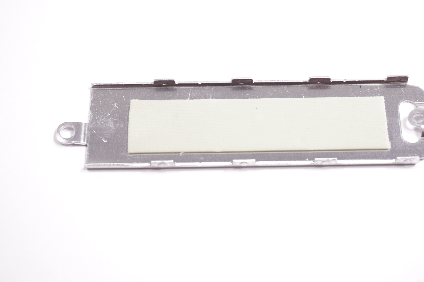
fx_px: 824
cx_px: 244
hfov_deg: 28.8
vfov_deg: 19.4
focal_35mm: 70
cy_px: 118
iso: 400
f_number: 5.6
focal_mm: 40
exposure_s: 1/100
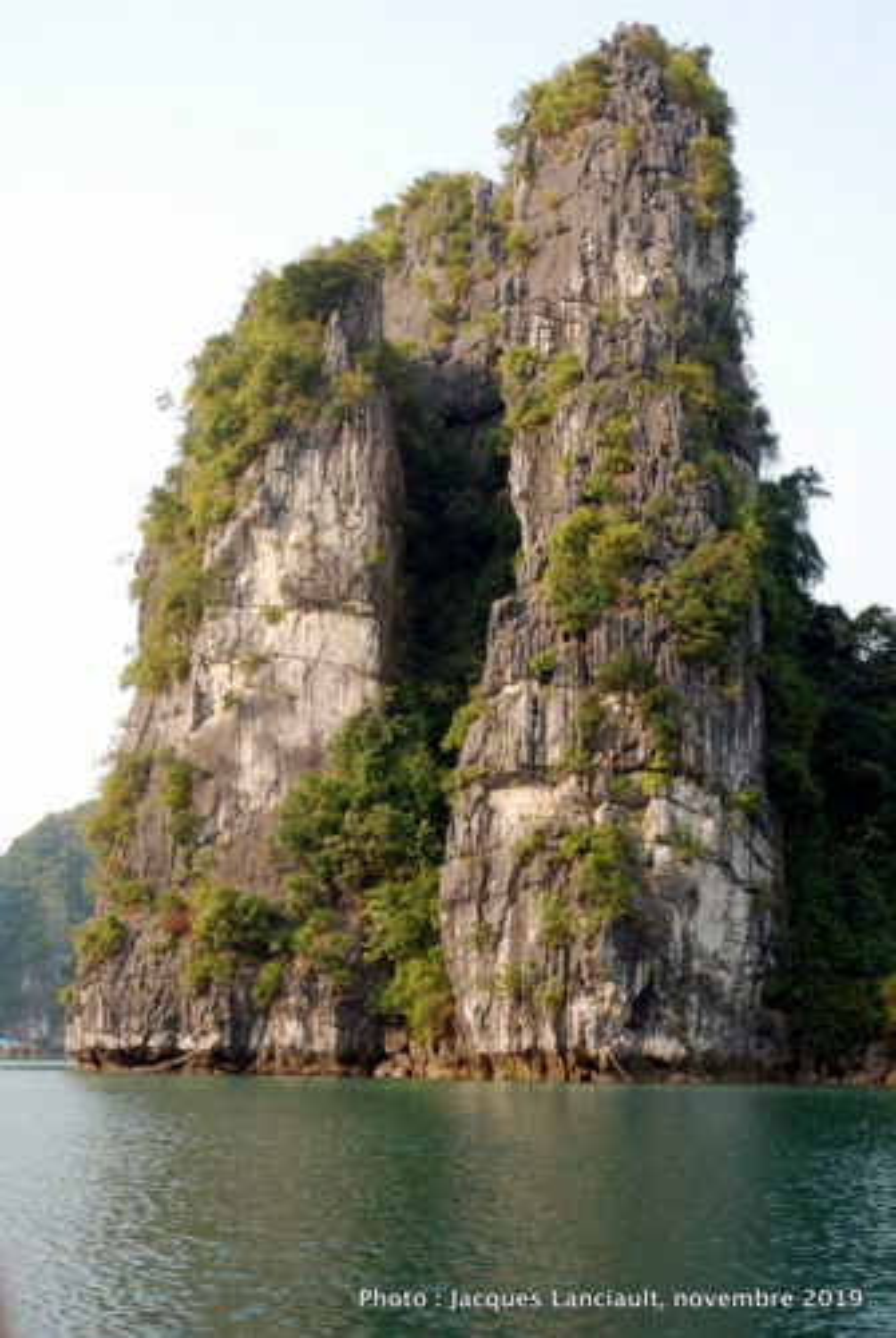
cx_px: 448
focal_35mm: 52
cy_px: 669
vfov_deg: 37.8
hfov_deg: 25.8
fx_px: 1953
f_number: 11
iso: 100
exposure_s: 1/40
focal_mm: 35
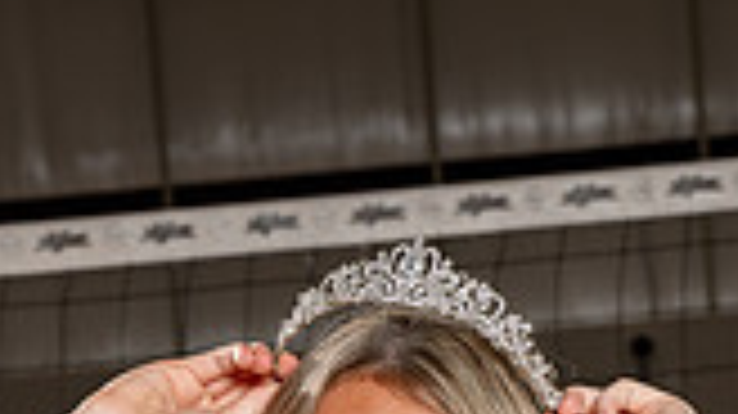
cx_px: 342
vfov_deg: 6.2
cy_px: 976
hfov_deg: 11.5
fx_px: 3657
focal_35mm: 187
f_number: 8
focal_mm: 65
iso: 100
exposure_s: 1/250
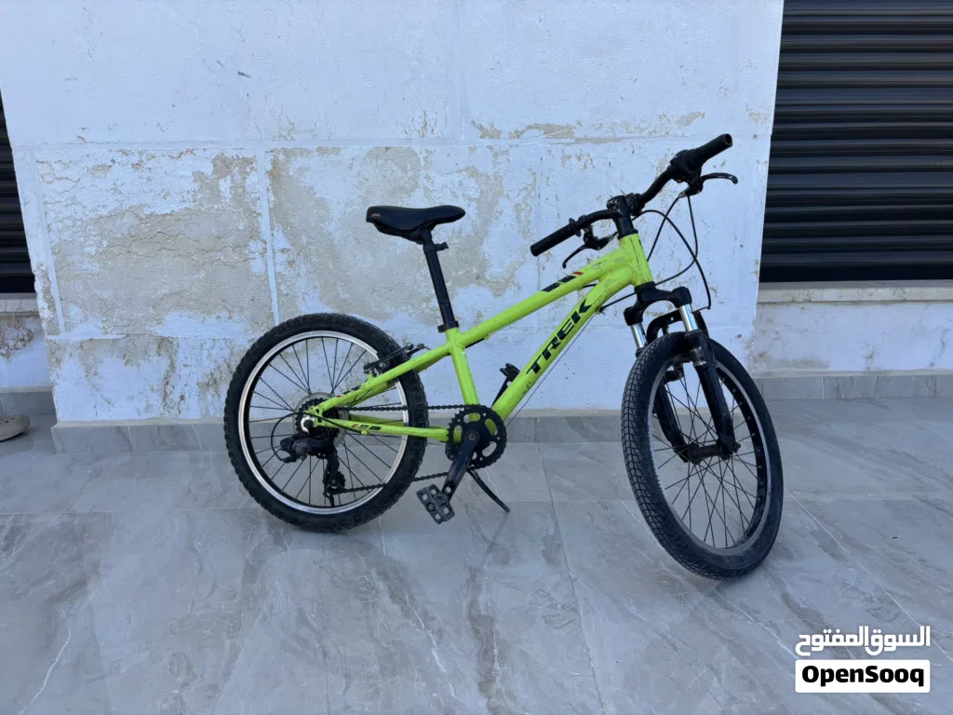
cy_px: 358
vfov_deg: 53.1
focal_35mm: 26
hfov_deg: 67.3
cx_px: 476
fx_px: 716
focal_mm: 5.96
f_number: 1.6
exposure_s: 1/935
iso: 50
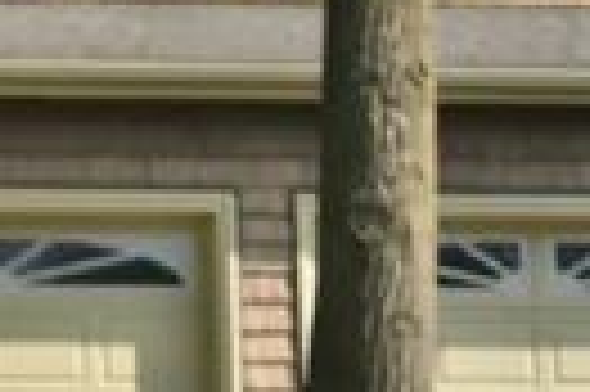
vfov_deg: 7.7
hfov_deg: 11.2
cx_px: -297
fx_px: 2879
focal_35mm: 176
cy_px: -38
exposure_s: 1/4000
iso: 500
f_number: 5
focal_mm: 15
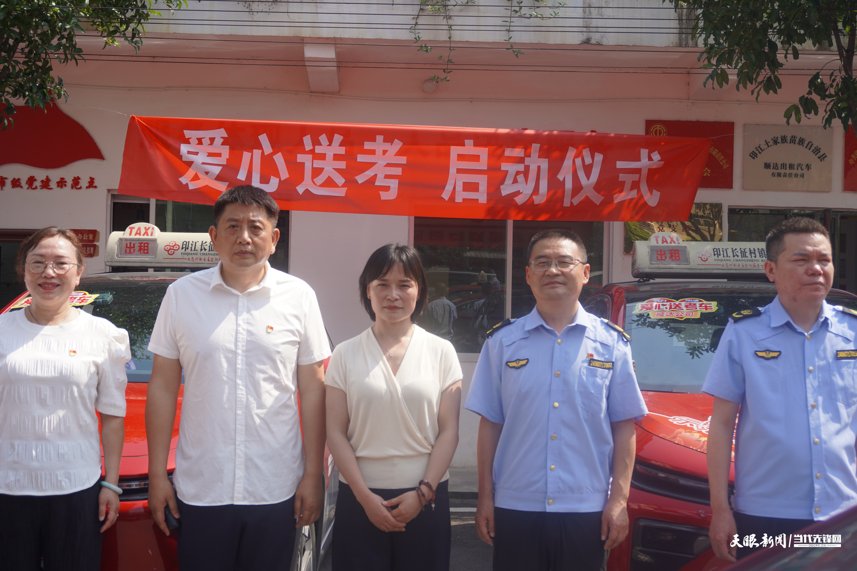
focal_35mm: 45
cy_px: 286
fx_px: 1071
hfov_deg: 43.6
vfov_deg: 29.9
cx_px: 428
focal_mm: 30
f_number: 5.6
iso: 100
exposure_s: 1/320
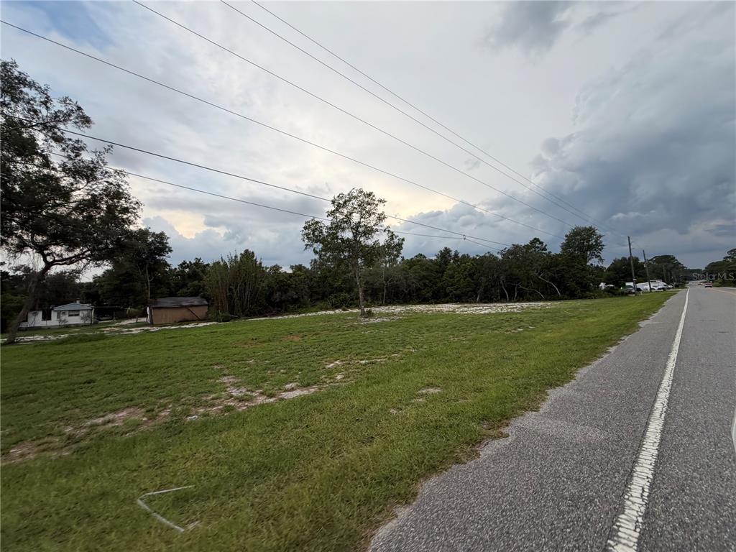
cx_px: 368
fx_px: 298
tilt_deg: +6.7
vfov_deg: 85.7
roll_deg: +0.4
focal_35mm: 14
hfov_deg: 102.1
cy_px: 276
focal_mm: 2.22
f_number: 2.2
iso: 50
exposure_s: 1/326
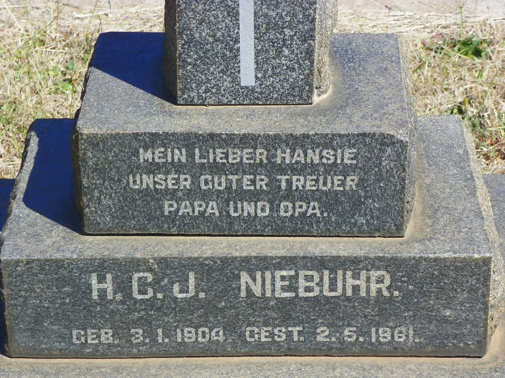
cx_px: 252
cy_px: 189
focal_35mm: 123
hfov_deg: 16.0
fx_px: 1794
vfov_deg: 12.0
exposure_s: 1/250
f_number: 4.5
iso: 64
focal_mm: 21.9
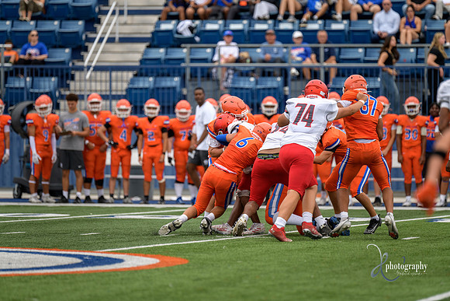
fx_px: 3376
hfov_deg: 7.6
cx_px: 225
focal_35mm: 270
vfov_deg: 5.1
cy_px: 150
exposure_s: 1/800
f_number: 2.8
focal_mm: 270
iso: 280
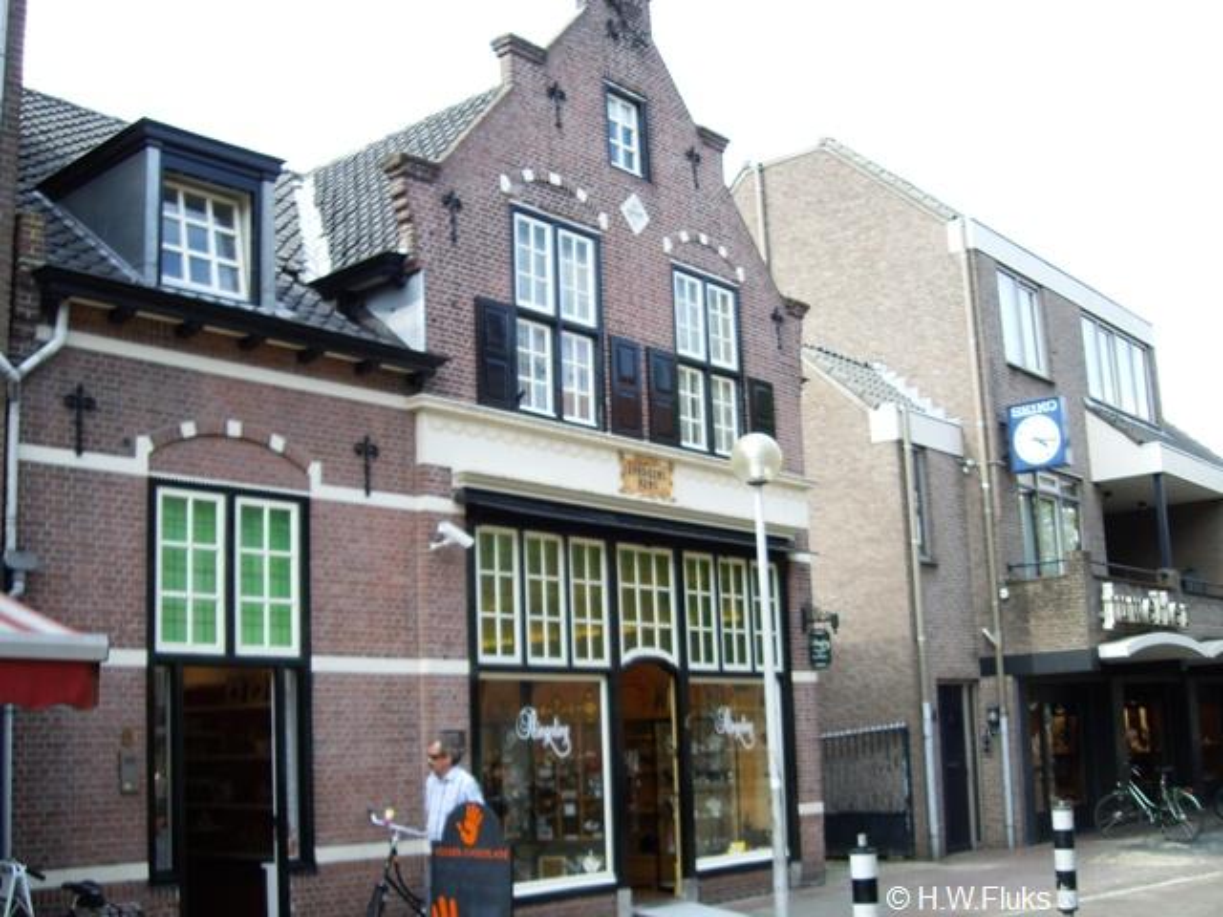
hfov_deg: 49.0
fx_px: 1343
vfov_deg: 37.7
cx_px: 612
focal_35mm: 38
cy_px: 458
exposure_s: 1/160
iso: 50
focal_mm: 6.2
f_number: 2.7
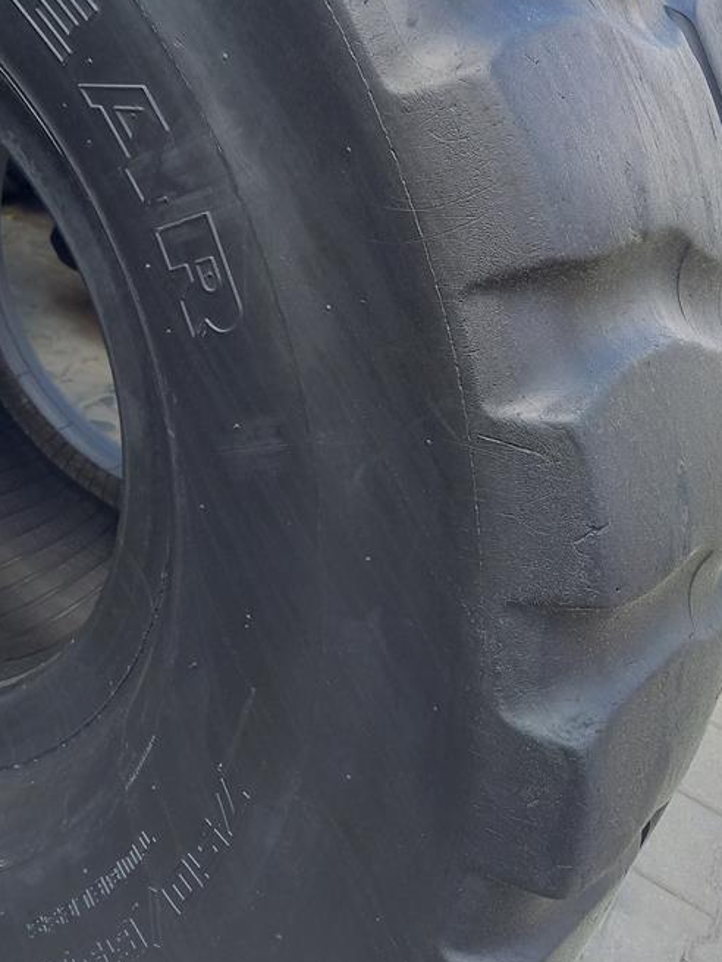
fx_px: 1085
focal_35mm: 39
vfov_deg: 46.5
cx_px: 398
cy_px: 267
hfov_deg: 36.8
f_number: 1.8
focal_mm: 4.65
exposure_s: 1/113
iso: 50
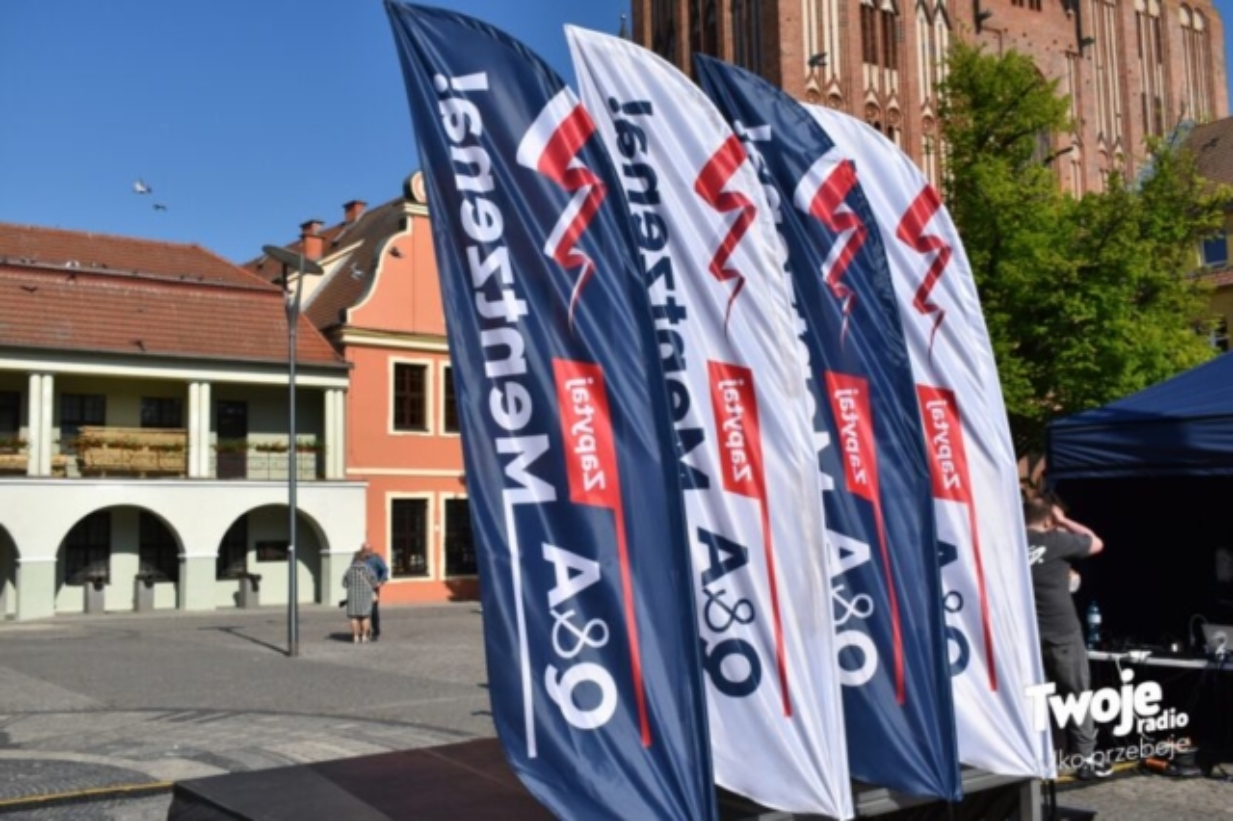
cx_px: 616
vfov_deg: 36.8
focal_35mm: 36
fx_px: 1232
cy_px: 410
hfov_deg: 53.2
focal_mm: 24
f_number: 8
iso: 360
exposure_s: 1/2000
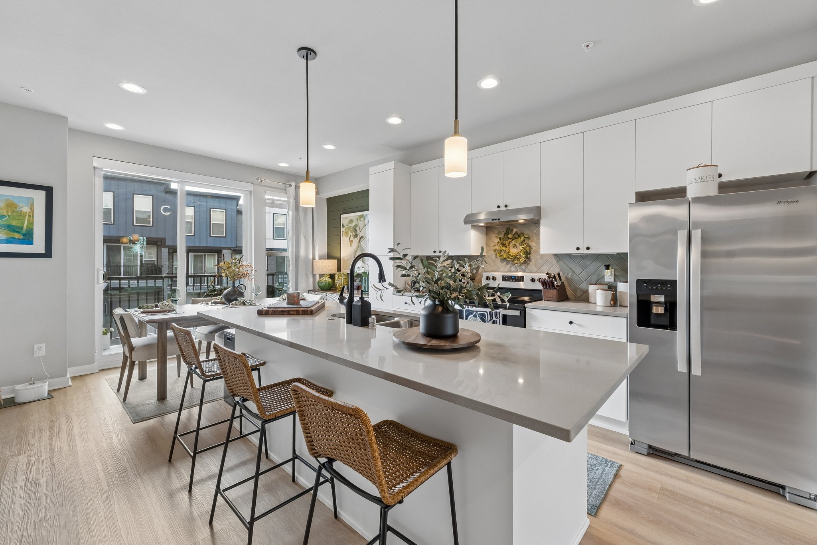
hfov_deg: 100.4
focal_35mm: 15
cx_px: 408
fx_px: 340
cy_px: 272
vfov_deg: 77.3
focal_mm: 10
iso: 250
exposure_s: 1/8
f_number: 9
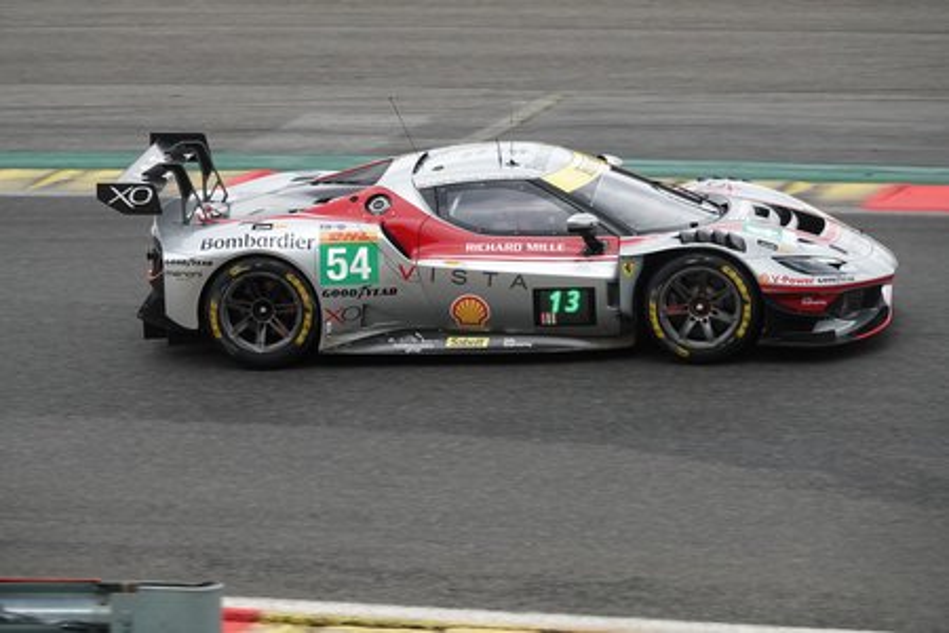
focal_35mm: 170
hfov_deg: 12.1
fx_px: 4481
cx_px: 474
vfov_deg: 8.1
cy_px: 316
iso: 250
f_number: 4
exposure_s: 1/1000
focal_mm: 62.39
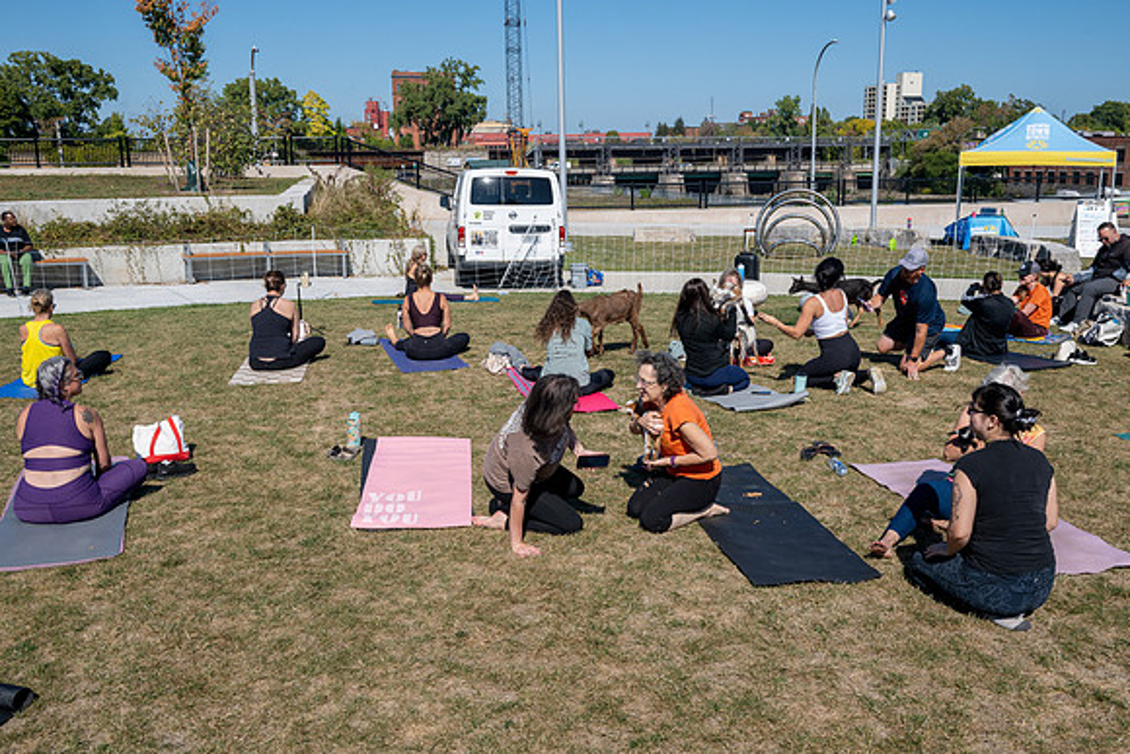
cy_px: 377
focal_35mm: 33
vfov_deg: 40.0
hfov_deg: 57.2
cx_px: 565
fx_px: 1036
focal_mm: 33
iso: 400
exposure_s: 1/640
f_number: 13
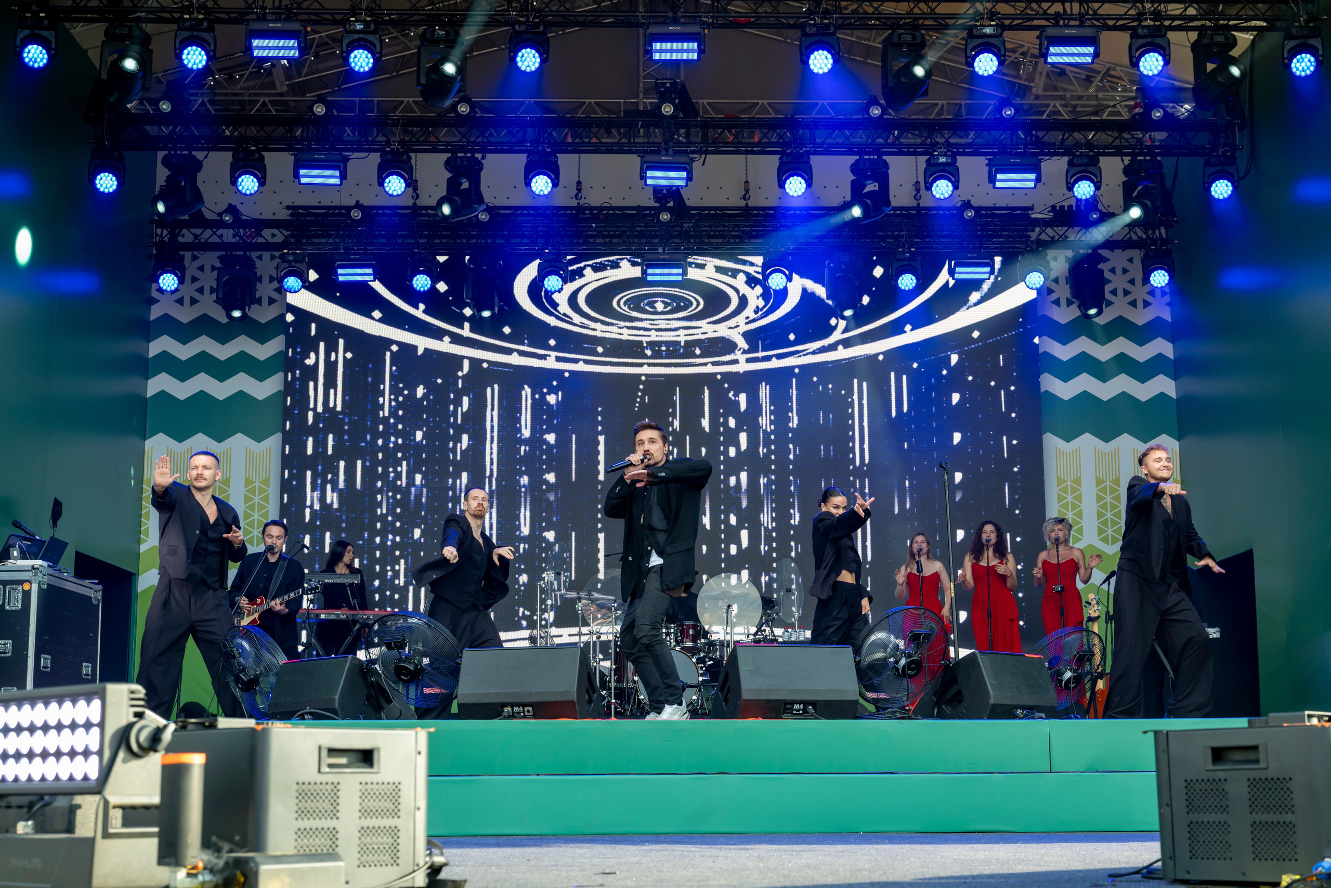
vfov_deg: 29.0
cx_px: 674
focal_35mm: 46
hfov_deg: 42.4
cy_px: 479
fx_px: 1716
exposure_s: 1/400
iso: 800
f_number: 5.6
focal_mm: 43
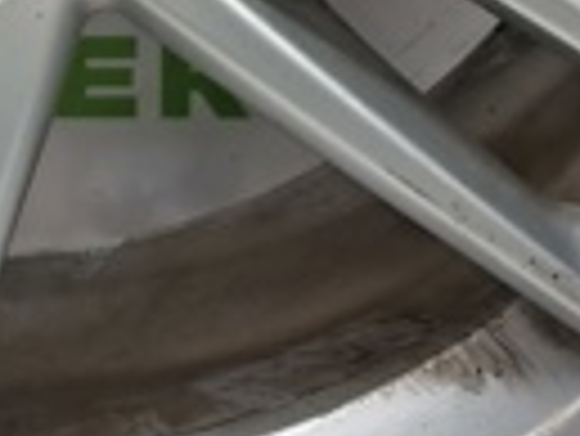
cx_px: -58
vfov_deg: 10.5
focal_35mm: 134
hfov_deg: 14.4
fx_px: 2247
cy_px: -335
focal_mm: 4
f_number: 1.8
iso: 160
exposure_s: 1/60
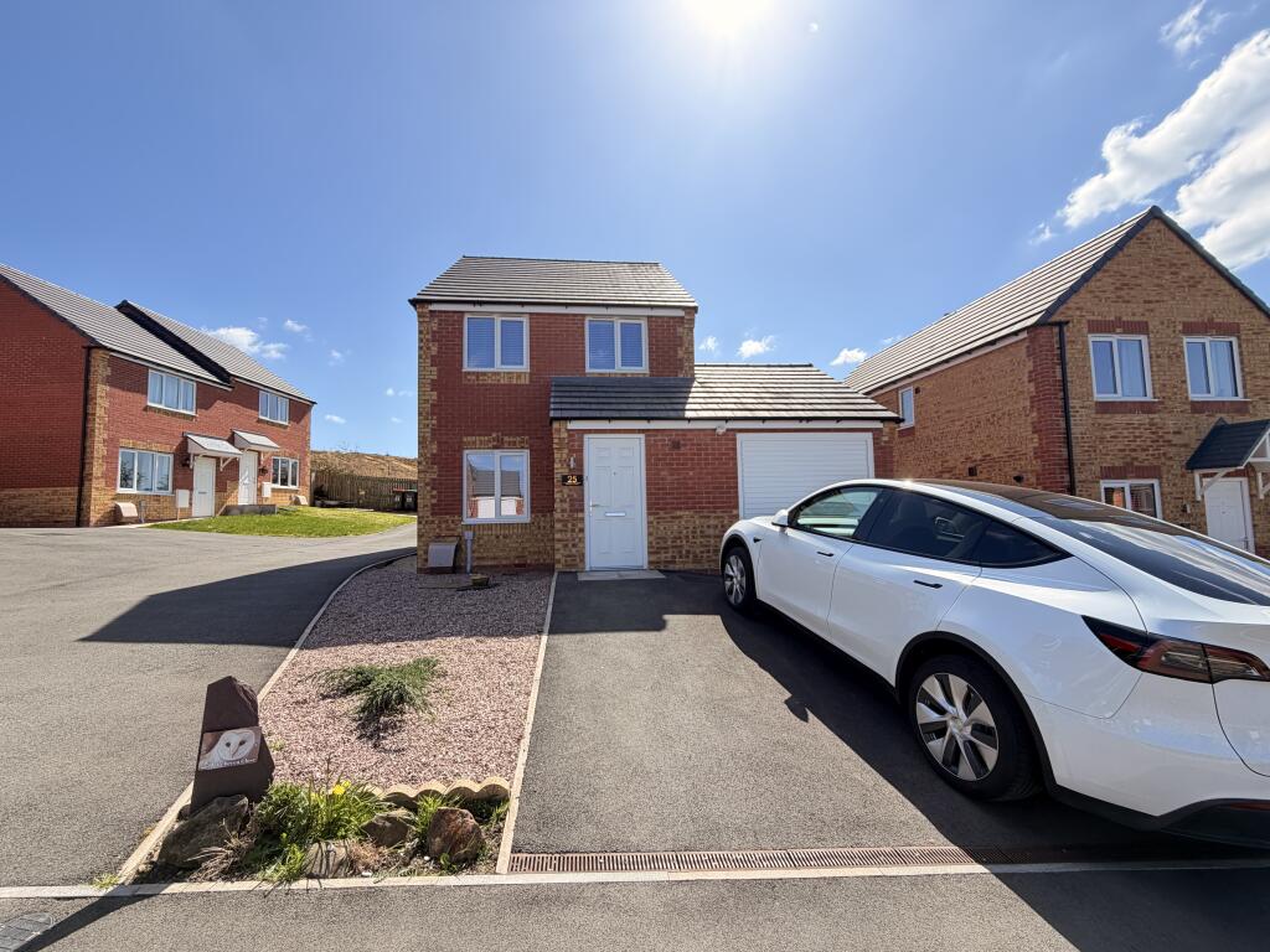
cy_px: 476
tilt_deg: +4.1
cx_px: 635
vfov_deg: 85.7
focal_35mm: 14
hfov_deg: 102.1
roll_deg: +1.8
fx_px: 514
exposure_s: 1/502
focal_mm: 2.22
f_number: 2.2
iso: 50
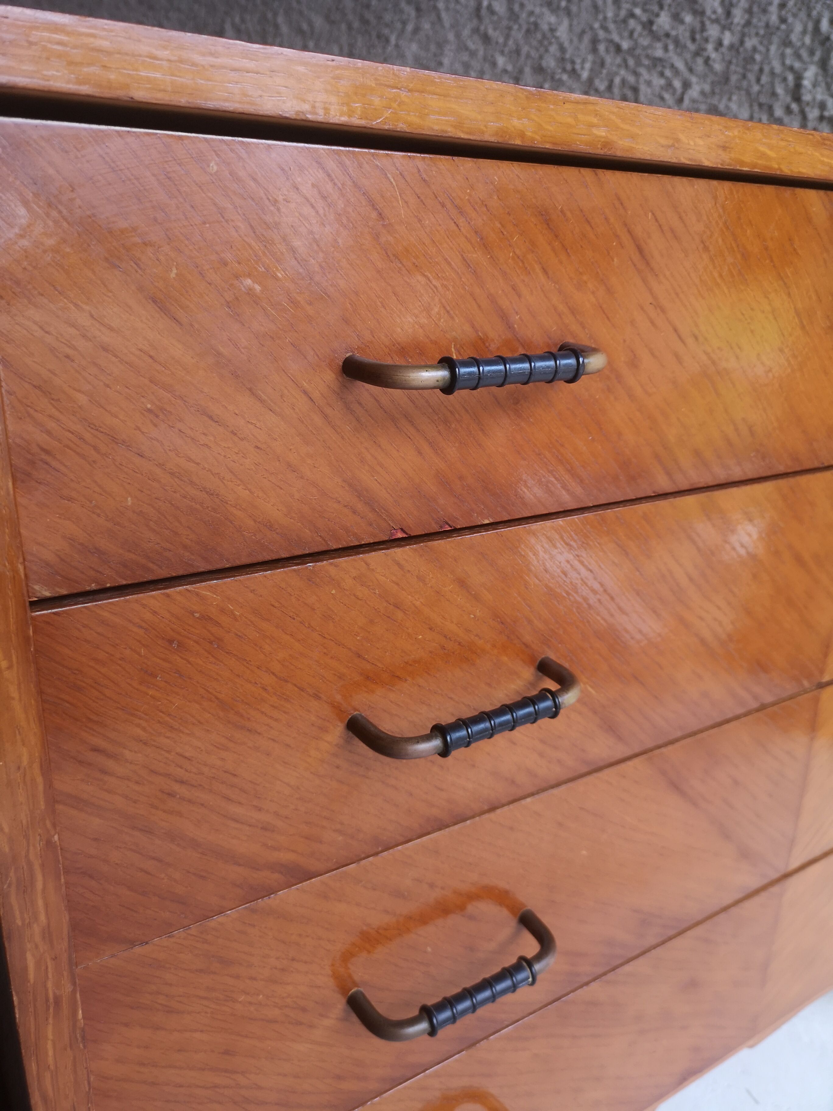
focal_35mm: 27
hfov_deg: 51.4
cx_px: 416
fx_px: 866
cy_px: 556
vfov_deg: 65.3
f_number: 1.8
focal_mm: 5.58
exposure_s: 1/50
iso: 80
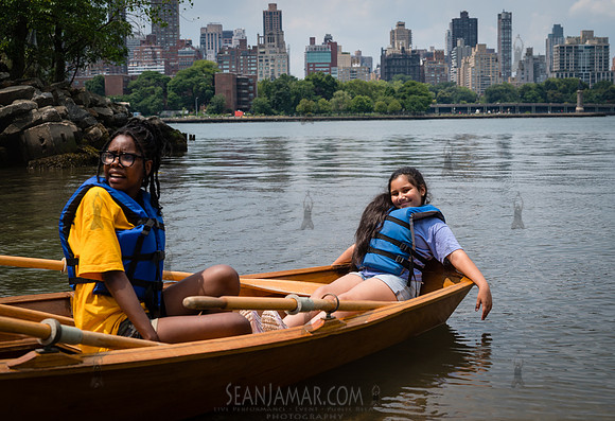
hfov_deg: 37.0
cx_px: 344
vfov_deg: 25.8
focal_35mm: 53
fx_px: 917
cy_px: 204
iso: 160
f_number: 5
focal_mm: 47
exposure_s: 1/1000
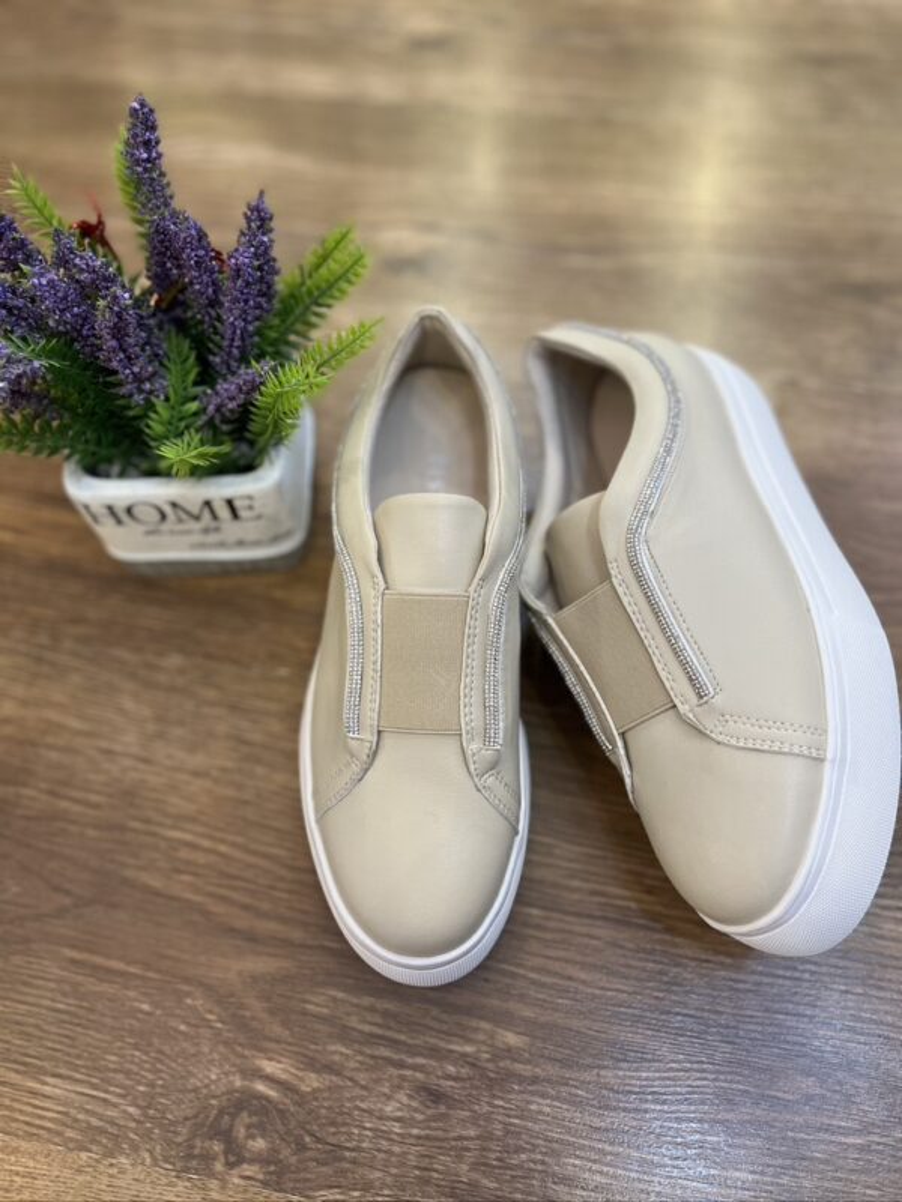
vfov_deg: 67.3
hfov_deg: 53.1
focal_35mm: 26
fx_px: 903
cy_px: 601
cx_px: 451
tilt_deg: -63.7
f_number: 1.6
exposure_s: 1/50
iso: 250
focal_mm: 5.1
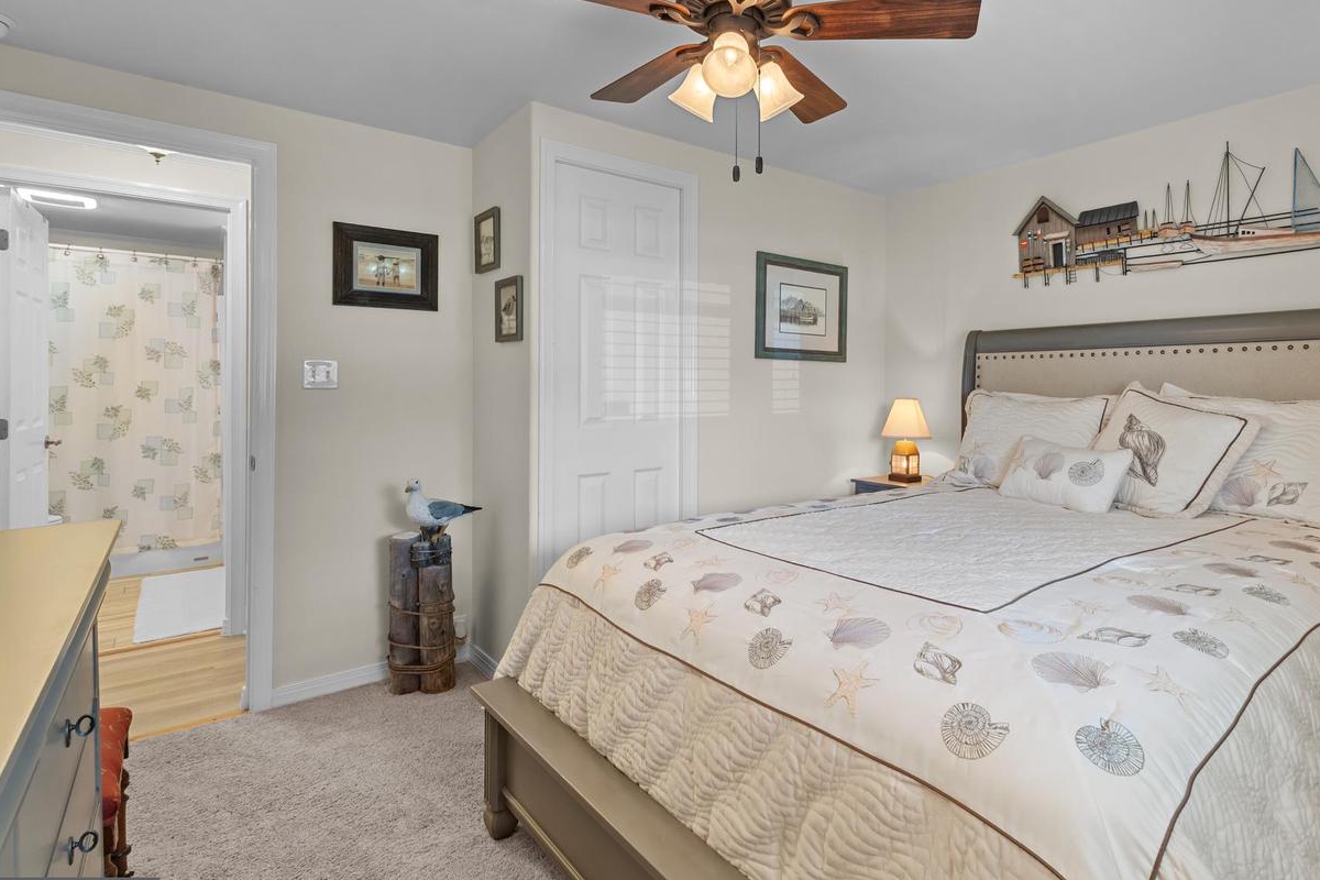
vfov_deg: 67.3
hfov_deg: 89.1
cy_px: 406
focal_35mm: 18
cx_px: 780
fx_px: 660
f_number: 7.1
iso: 200
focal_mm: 10
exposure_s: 1
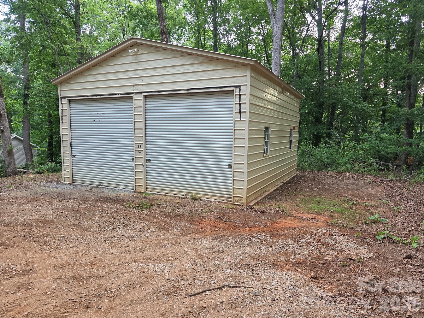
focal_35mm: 23
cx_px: 212
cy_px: 159
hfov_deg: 73.9
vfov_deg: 58.9
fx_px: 282
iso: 250
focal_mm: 6.3
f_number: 1.7
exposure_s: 1/120
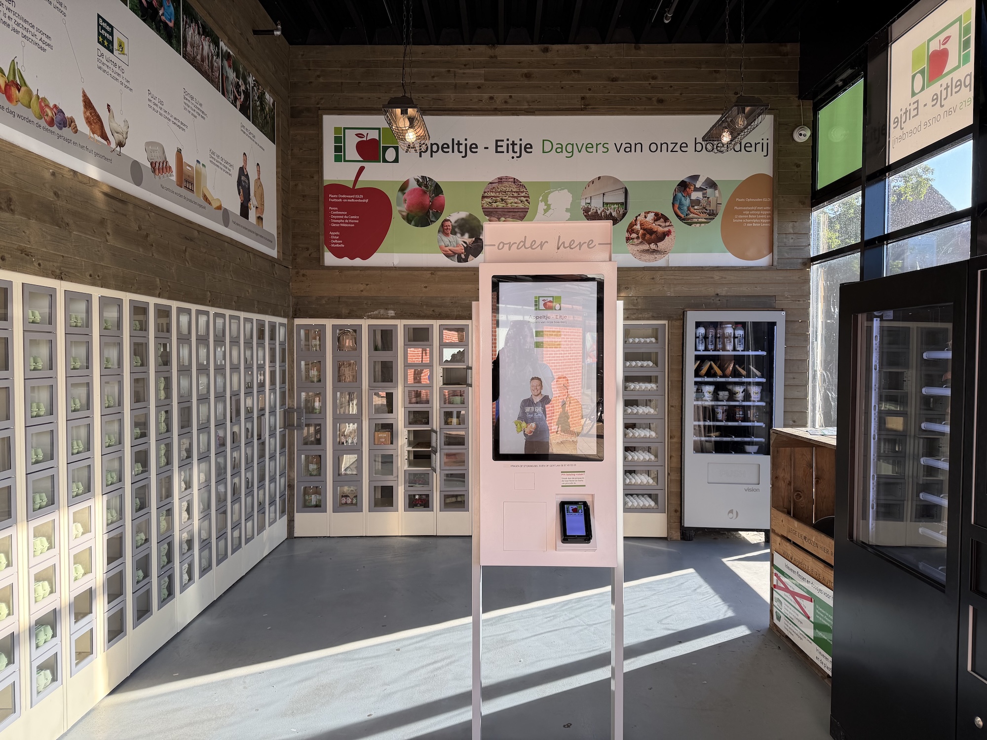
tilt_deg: -1.3
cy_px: 370
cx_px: 494
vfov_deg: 56.8
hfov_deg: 71.6
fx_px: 684
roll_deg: -0.4
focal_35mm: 24
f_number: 1.78
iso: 64
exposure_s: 1/257
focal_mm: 6.76
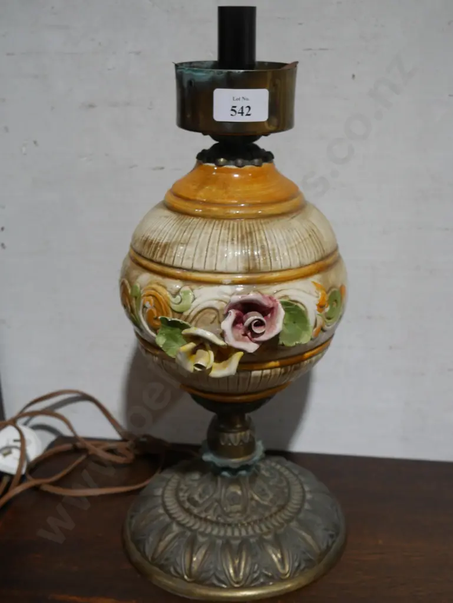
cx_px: 226
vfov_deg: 41.2
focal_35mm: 46
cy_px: 302
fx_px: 802
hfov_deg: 31.5
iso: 500
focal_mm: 23
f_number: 5.1
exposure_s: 1/60
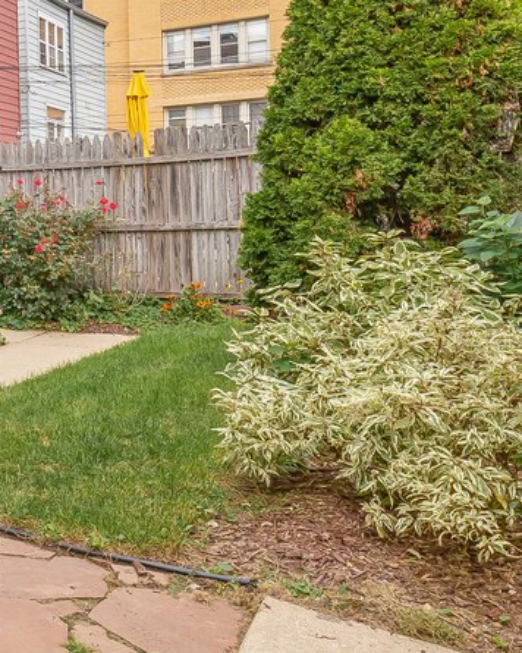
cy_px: 236
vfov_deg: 44.3
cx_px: -273
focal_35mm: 41
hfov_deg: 26.1
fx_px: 792
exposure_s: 1/400
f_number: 9
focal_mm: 12
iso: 640
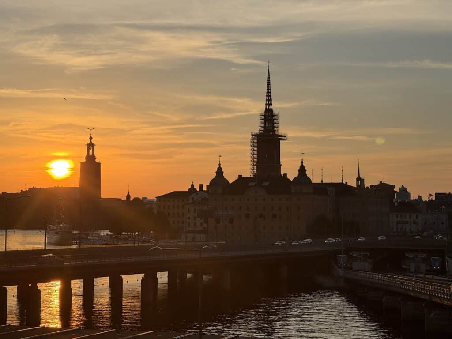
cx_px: 226
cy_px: 170
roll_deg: -0.8
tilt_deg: +2.7
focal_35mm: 77
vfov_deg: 19.1
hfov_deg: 25.3
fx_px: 1005
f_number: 2.8
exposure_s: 1/1325
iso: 25
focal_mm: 9
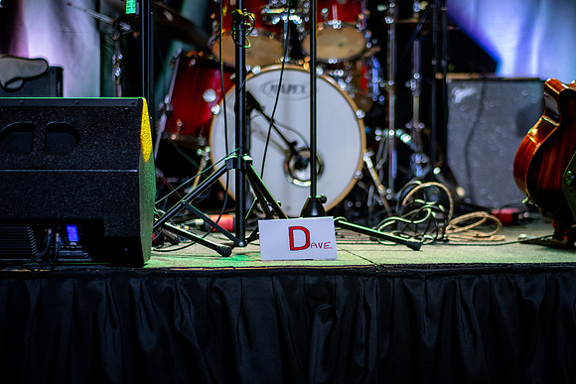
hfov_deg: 19.0
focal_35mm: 108
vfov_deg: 12.7
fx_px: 1721
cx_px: 358
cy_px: 238
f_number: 1.2
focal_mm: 56
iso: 2500
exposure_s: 1/250
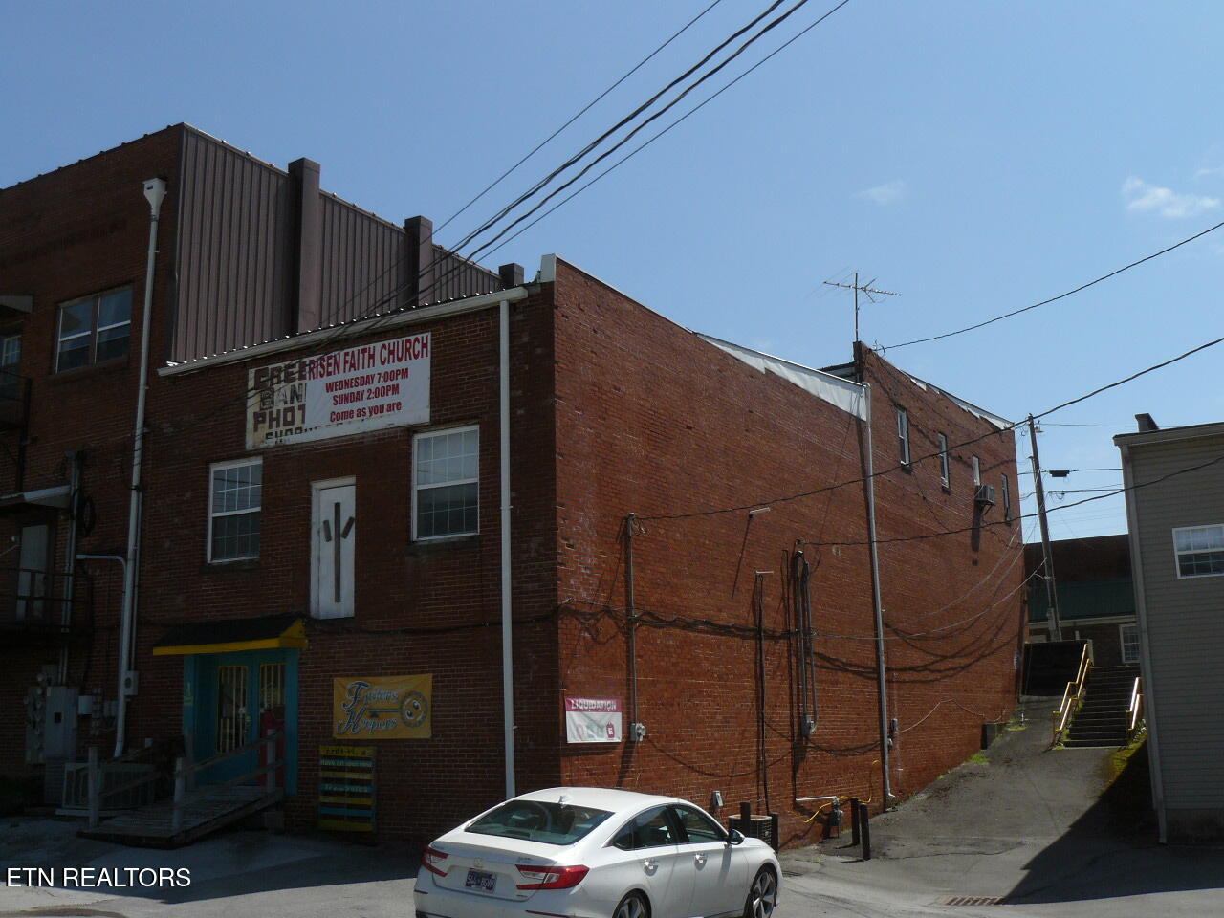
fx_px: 1273
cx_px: 612
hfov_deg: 51.4
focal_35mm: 36
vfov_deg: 39.7
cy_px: 459
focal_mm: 6
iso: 100
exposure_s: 1/400
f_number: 7.1
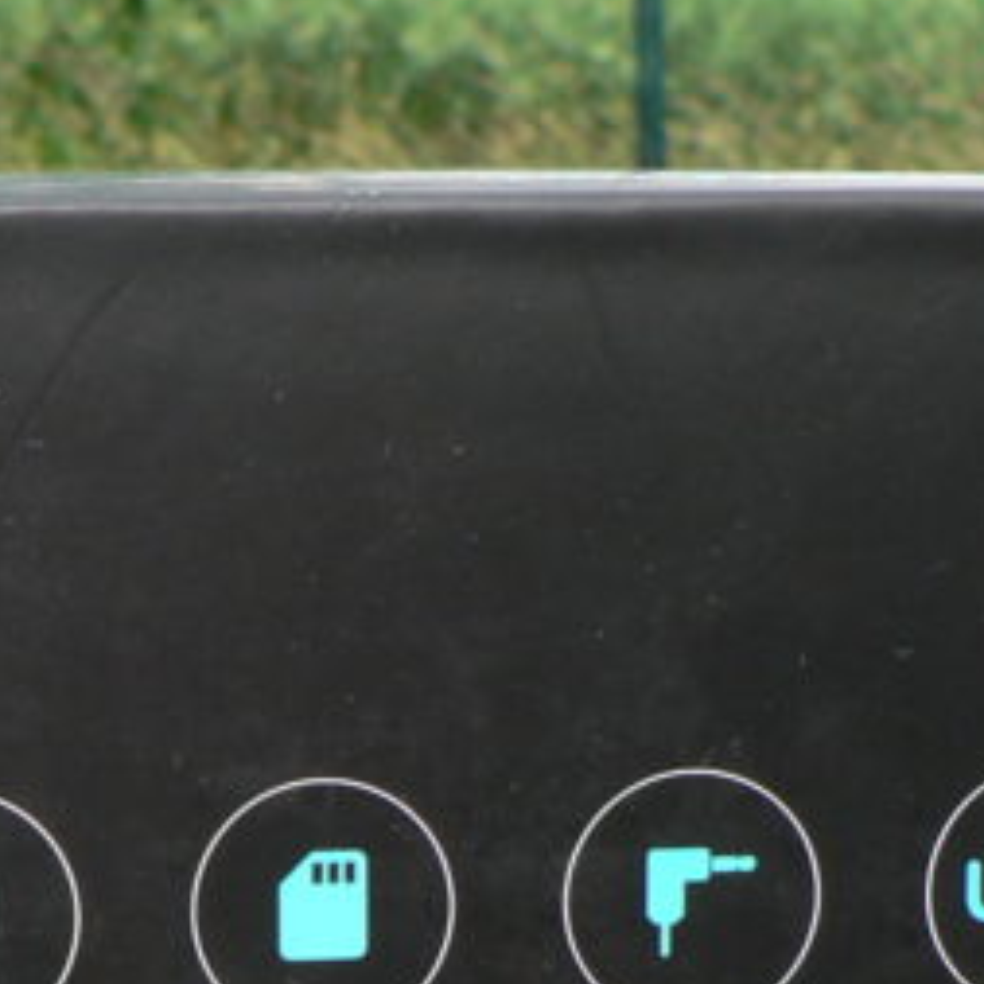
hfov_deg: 13.3
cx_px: -19
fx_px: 4149
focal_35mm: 129
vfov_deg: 13.2
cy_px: 1182
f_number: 4
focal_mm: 6
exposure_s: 1/200
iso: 80
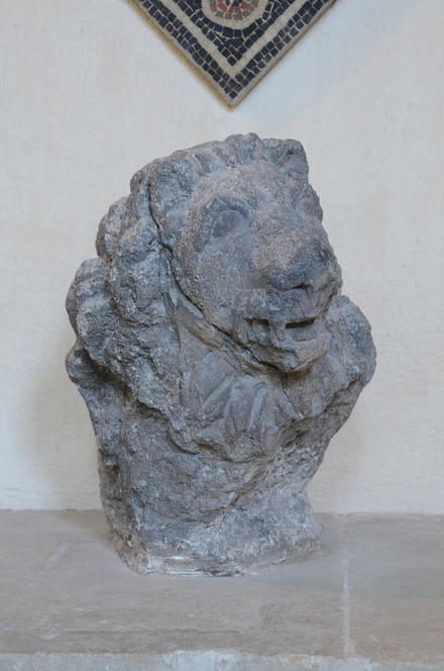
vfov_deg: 26.0
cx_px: 222
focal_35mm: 78
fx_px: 1449
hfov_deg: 17.4
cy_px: 336
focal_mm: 52
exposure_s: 1/40
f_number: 5
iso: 1000
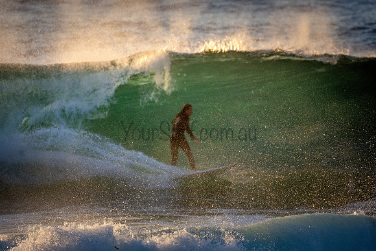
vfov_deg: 1.8
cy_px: 126
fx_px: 7835
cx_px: 188
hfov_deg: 2.7
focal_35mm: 750
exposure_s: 1/2000
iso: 1000
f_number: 5.6
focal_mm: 500
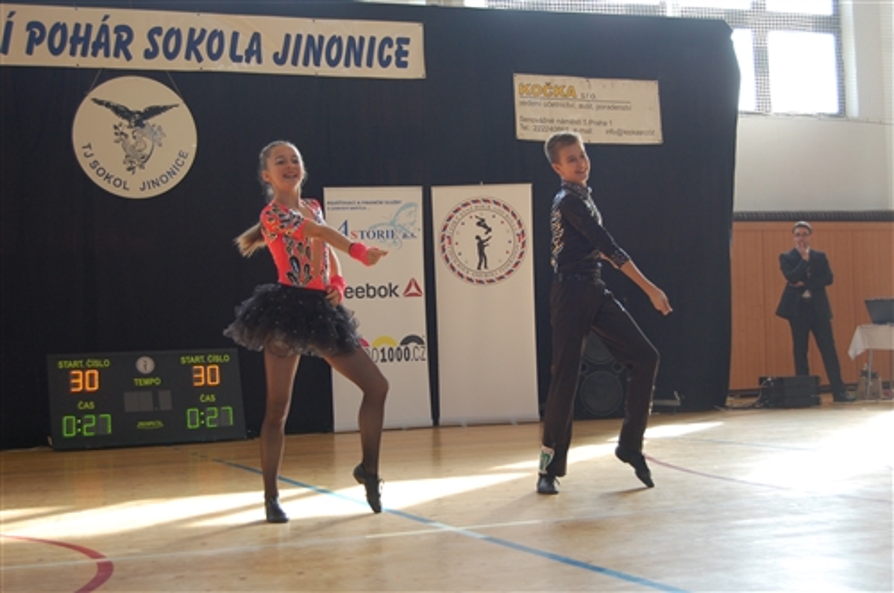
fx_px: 1414
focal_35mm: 57
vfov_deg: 23.7
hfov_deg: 35.1
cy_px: 296
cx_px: 447
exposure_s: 1/125
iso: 400
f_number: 5.6
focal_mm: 38
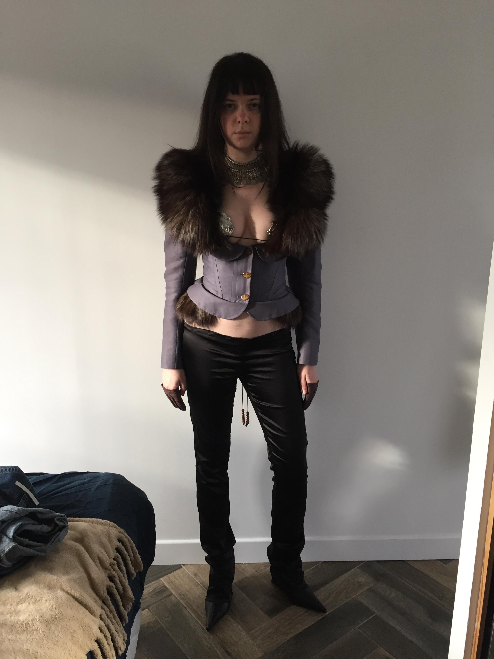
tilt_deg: -15.5
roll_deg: +0.9
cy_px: 330
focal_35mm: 29
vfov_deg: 61.7
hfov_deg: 48.2
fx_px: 552
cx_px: 247
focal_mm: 4.15
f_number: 2.2
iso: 80
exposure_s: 1/33
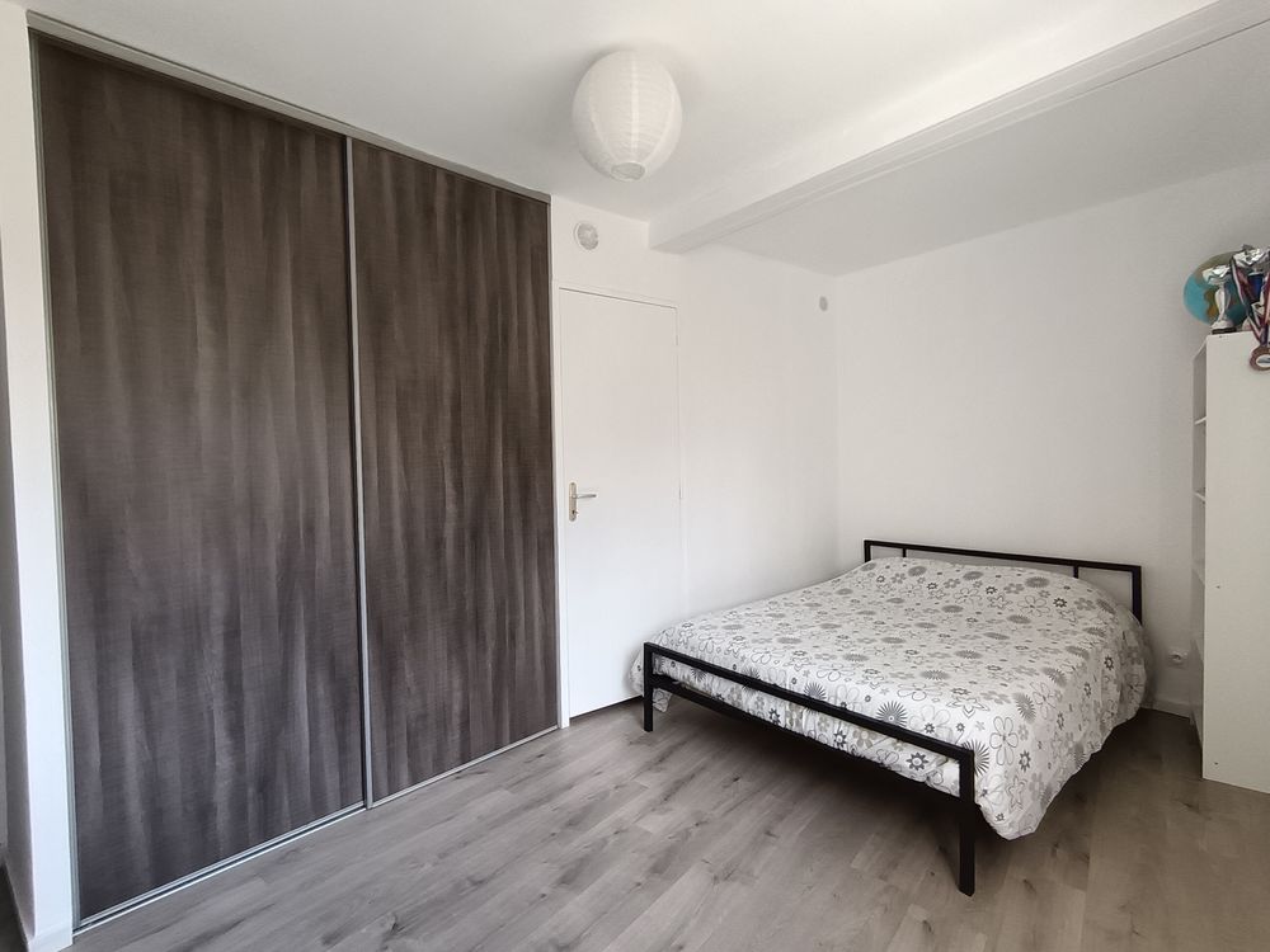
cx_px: 635
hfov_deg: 91.0
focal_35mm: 17
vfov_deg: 74.7
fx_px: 624
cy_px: 476
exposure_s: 1/100
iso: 398
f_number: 2.2
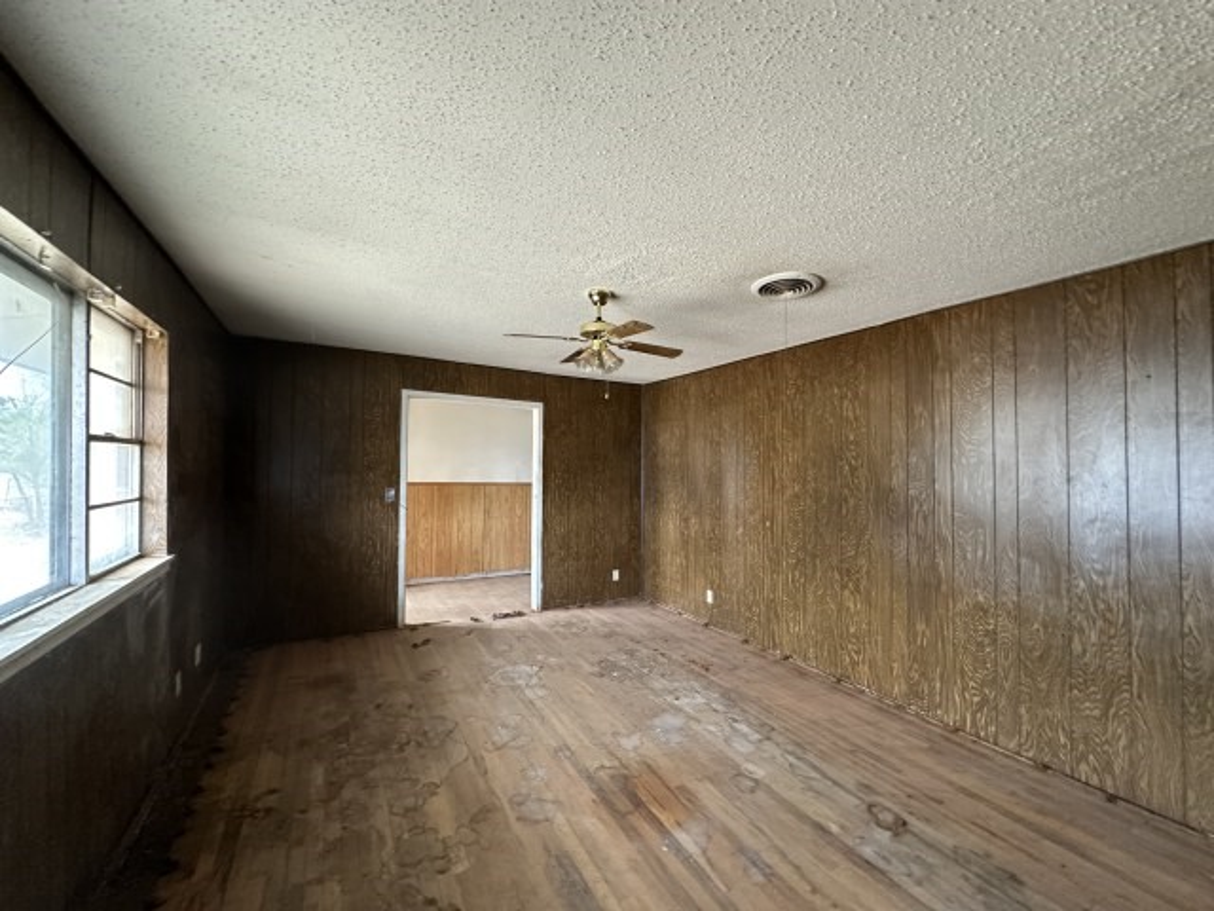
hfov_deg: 102.1
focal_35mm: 14
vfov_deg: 85.7
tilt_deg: +5.0
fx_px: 491
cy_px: 456
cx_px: 607
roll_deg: -0.3
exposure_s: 1/60
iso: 400
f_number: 2.2
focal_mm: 2.22
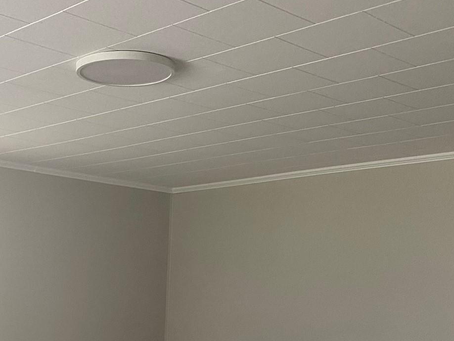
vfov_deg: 23.7
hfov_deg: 32.6
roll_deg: -1.7
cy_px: 375
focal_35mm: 58
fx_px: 761
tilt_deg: -5.4
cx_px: 111
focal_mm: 4.25
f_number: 1.8
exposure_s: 1/60
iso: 160
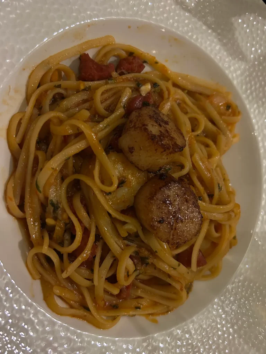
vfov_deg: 67.3
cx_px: 133
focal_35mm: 26
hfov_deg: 53.1
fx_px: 266
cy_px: 177
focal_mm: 5.7
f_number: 1.5
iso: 500
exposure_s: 1/25
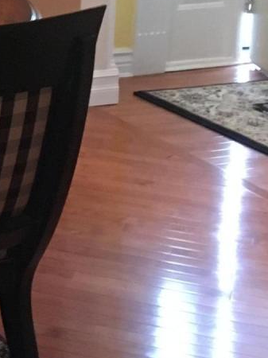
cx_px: -319
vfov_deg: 14.8
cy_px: -56
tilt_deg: -10.7
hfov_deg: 10.3
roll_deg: +1.0
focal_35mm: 129
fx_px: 1333
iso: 200
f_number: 2.2
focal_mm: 4.15
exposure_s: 1/20
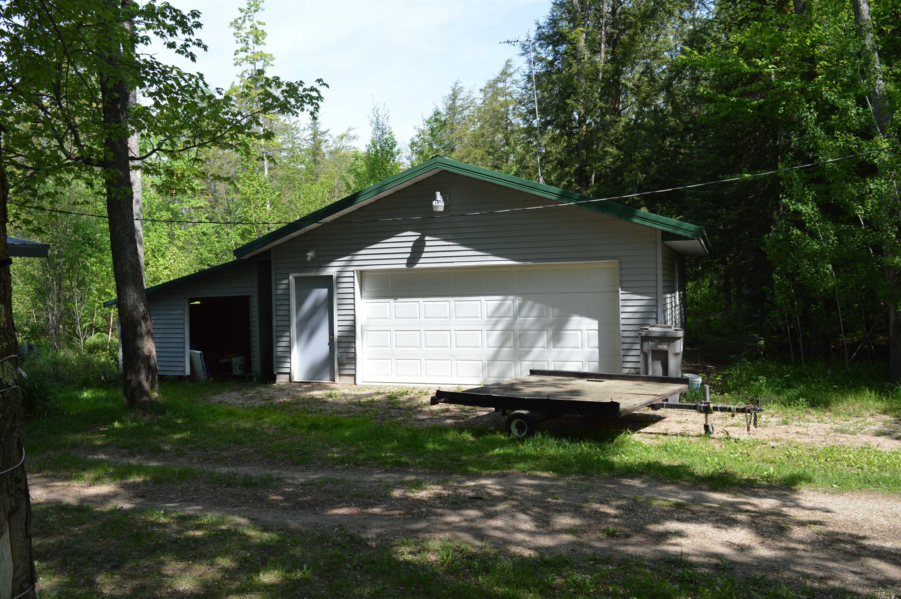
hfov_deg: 62.0
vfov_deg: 43.5
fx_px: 750
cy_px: 300
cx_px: 450
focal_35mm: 30
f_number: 7.1
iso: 100
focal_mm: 20
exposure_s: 1/200
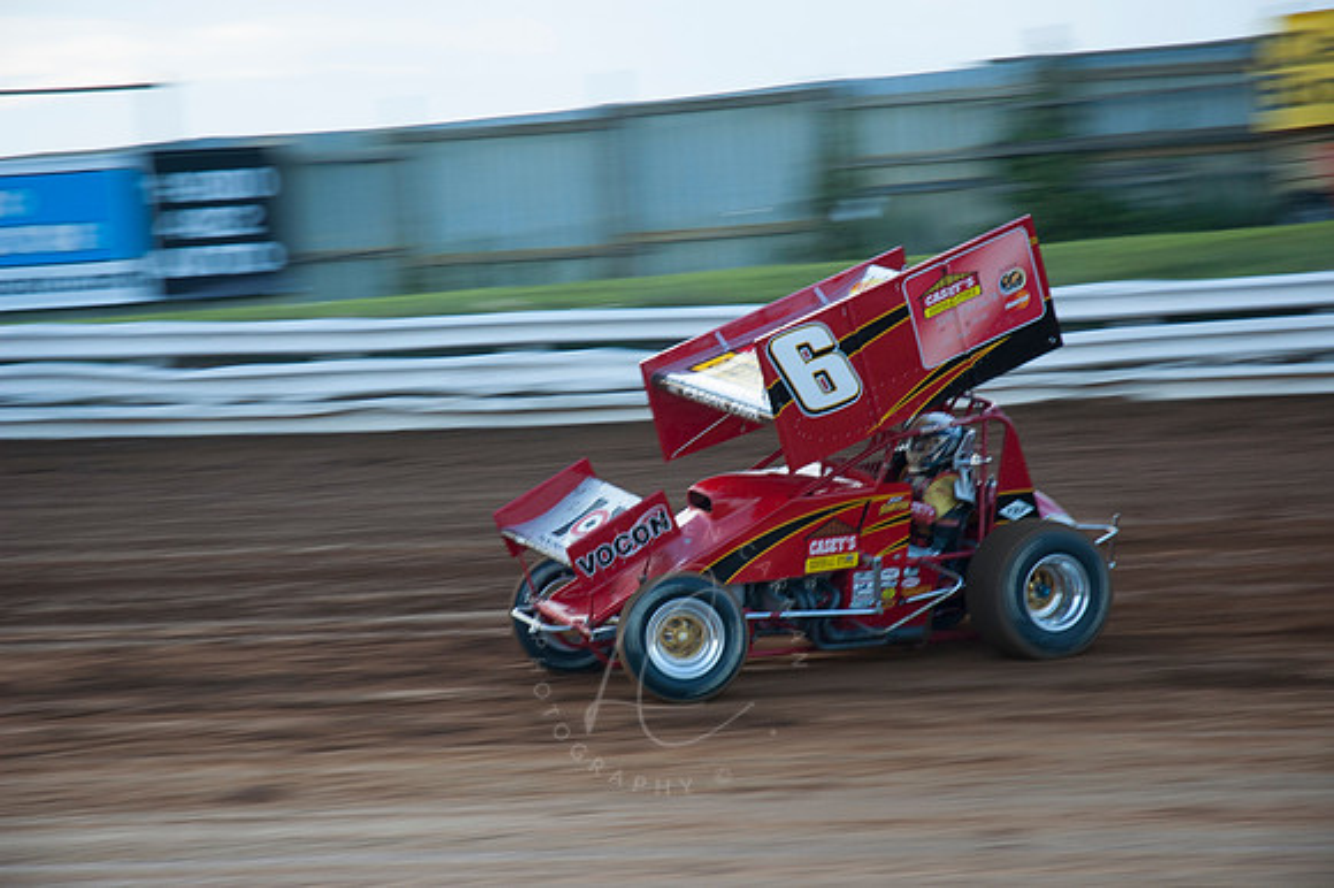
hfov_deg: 19.5
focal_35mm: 105
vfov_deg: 13.0
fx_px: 3888
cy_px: 444
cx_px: 667
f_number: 5
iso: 200
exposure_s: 1/160
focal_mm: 70
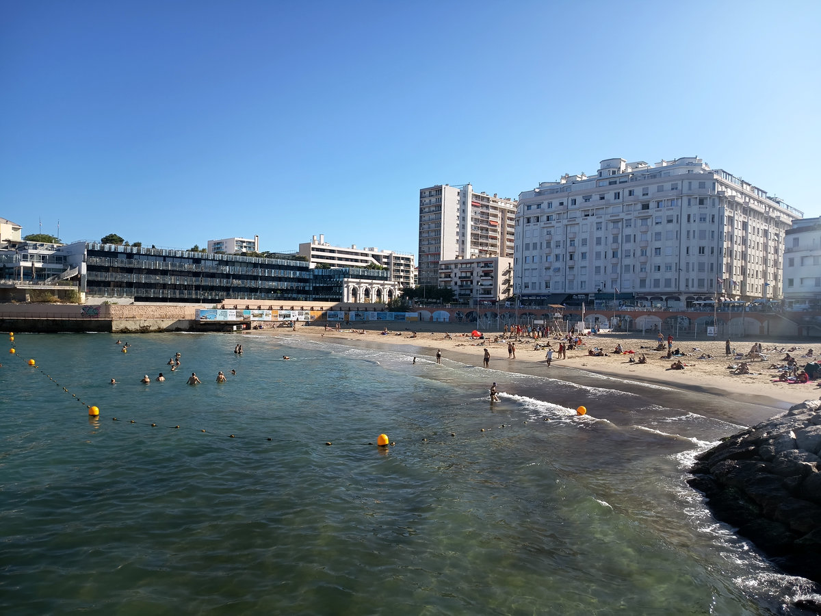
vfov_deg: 56.8
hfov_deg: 71.6
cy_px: 308
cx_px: 410
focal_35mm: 24
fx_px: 569
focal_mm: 5.24
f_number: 1.7
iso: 50
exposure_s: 1/429
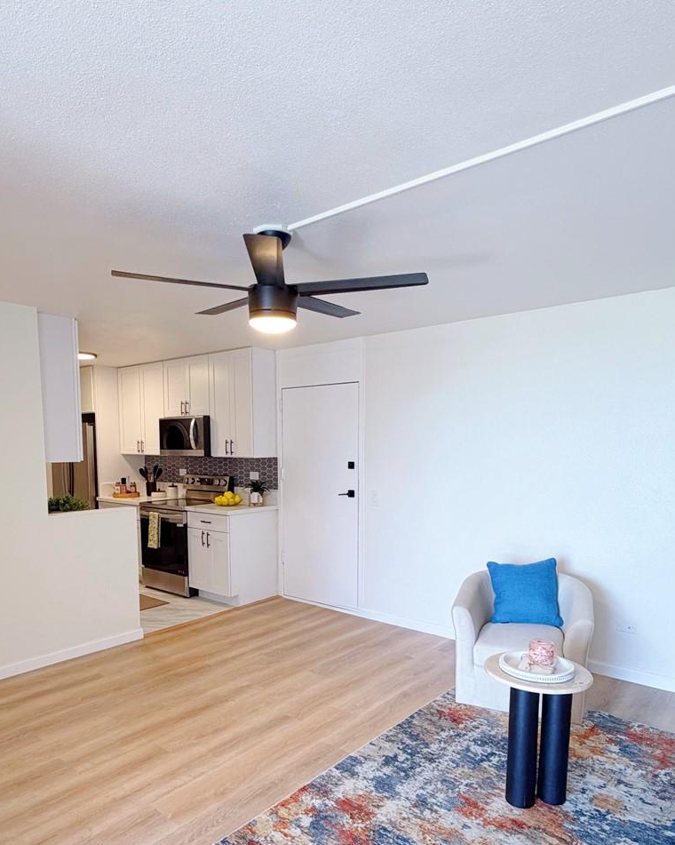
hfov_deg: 60.8
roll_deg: +0.4
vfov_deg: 71.9
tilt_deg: -6.8
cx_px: 317
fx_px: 575
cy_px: 505
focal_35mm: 23
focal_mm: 2.22
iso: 125
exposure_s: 1/120
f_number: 2.2
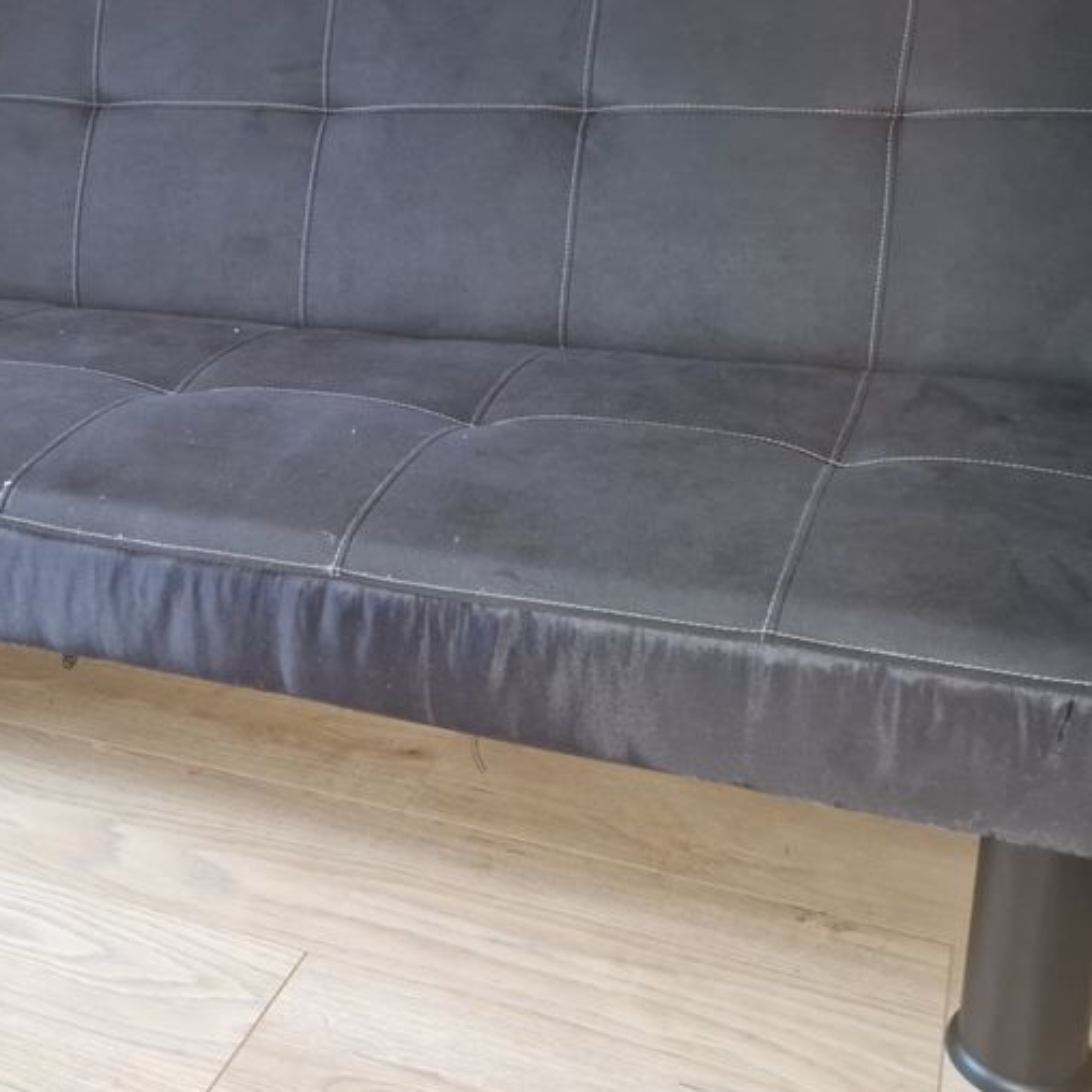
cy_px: 393
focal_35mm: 40
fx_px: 1428
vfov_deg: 41.5
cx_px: 378
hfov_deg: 41.4
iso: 1696
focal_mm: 5.4
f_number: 1.8
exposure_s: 1/8
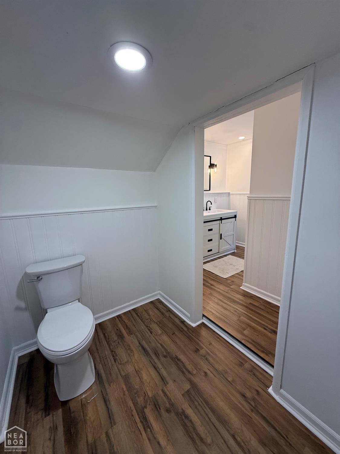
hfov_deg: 85.7
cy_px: 227
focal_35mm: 14
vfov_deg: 102.1
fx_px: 183
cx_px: 170
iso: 125
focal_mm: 2.22
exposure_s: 1/120
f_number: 2.2
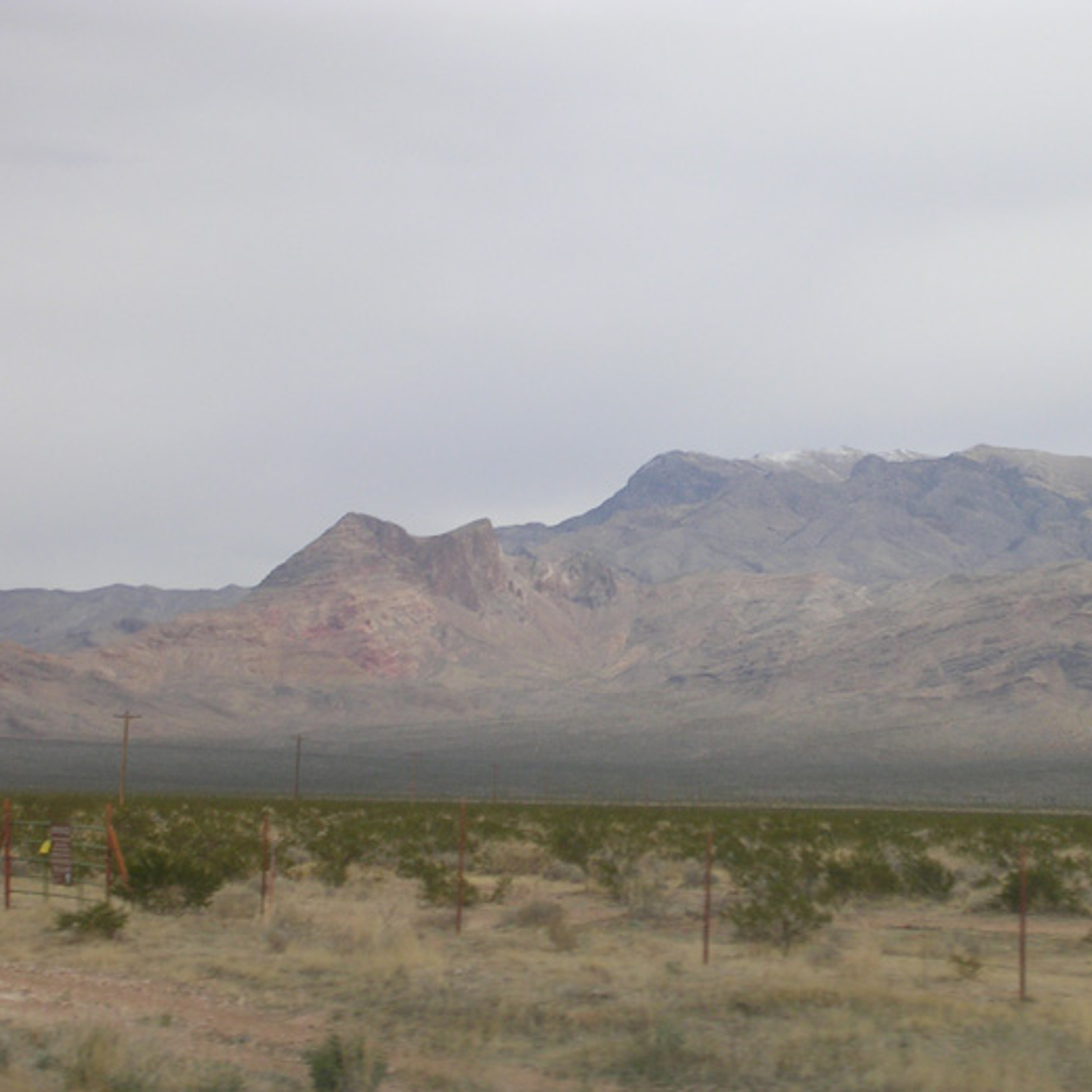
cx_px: 733
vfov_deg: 14.0
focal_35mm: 125
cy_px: 543
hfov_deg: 13.9
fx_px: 4461
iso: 50
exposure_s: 1/342
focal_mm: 15.9
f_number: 4.6
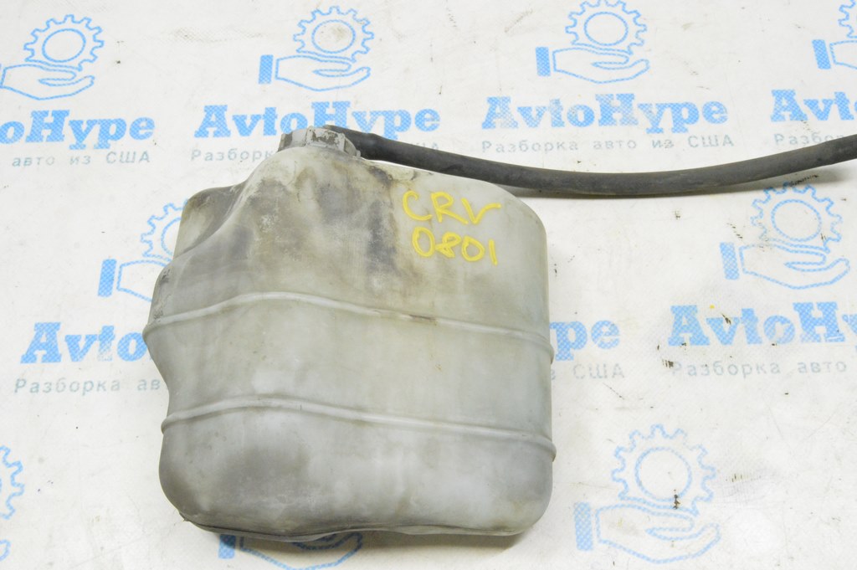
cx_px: 428
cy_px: 285
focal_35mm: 39
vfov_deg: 34.2
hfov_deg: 49.6
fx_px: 928
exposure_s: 1/15
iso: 6400
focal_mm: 26
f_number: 20
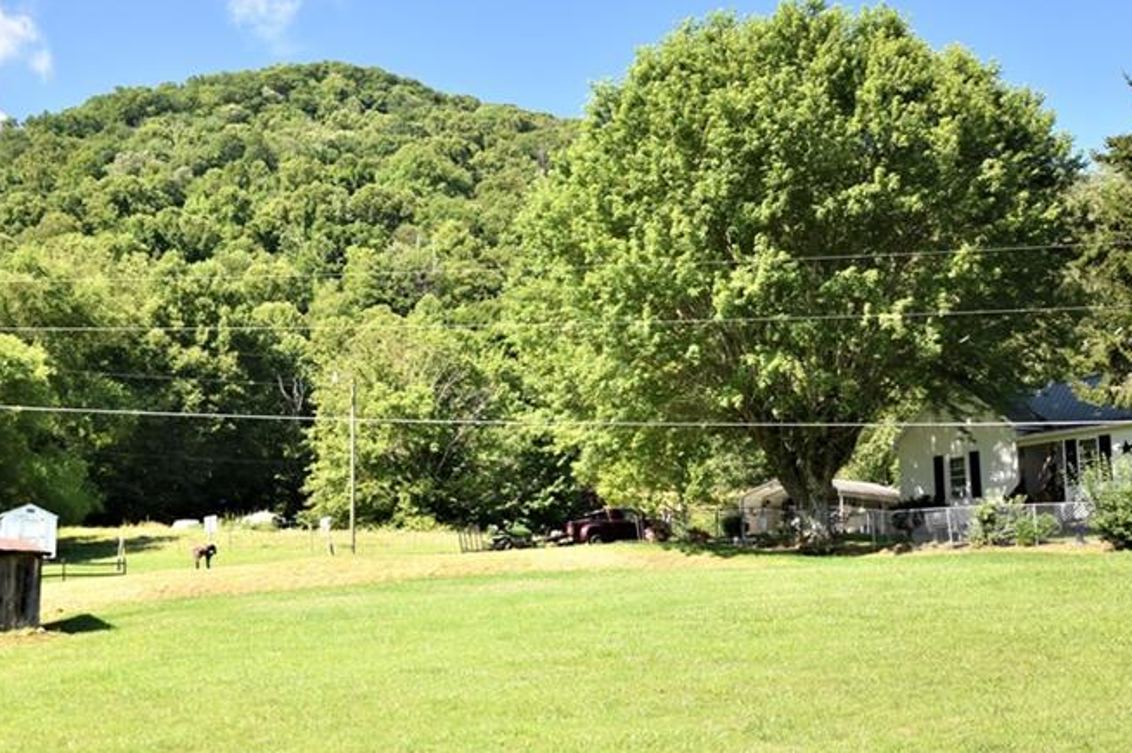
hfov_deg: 40.8
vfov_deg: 28.2
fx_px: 1477
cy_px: 559
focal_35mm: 47
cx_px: 296
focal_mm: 20
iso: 400
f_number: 7.1
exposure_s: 1/200
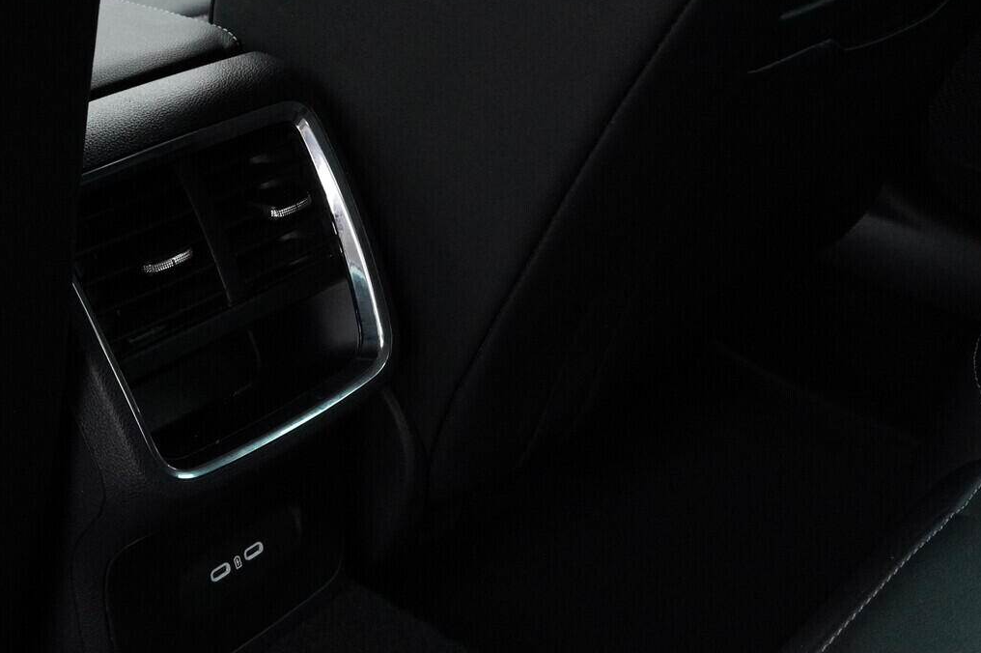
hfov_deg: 38.4
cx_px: 315
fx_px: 1389
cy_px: 250
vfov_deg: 26.4
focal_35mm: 51
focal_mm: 24
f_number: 9
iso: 6400
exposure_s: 1/100
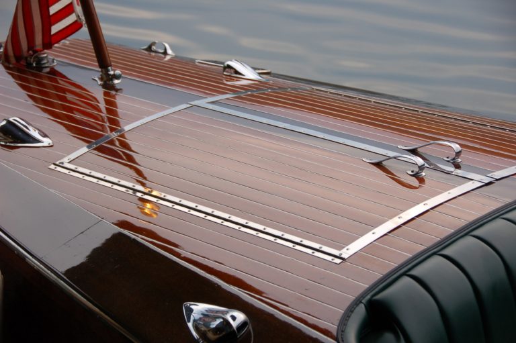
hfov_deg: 19.5
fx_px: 1504
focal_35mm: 105
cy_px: 172
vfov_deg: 13.0
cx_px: 258
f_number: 7.1
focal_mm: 70
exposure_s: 1/30
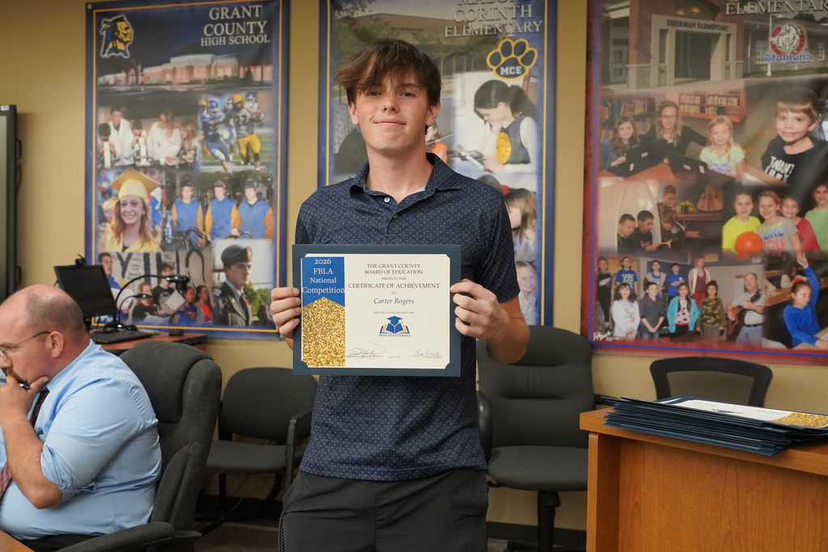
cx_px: 414
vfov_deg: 33.0
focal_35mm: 40
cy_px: 276
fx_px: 932
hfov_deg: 47.9
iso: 2500
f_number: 4
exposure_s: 1/160
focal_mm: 27
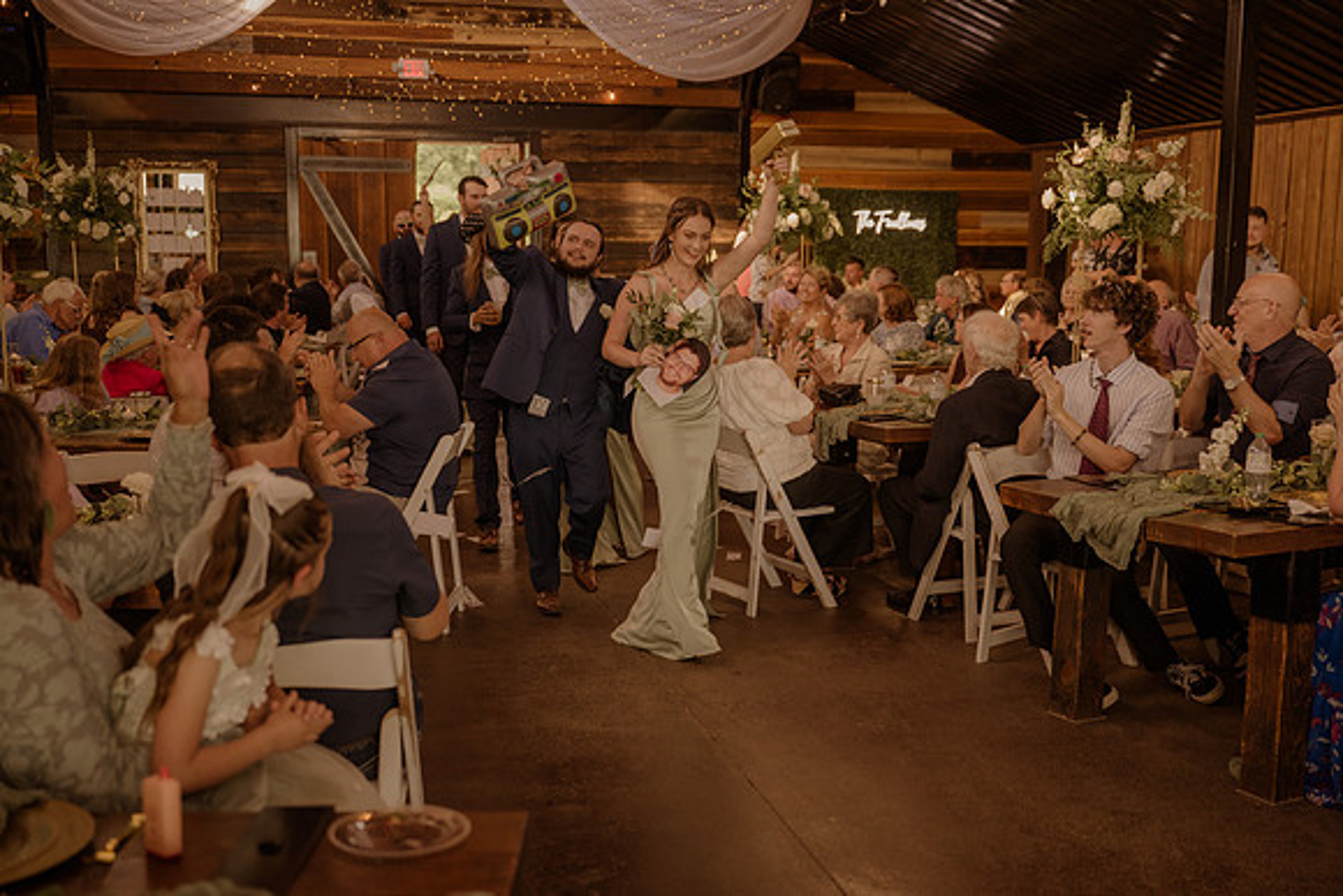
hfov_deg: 50.7
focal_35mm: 38
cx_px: 672
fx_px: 1418
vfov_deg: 35.1
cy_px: 448
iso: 1000
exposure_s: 1/320
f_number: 2.8
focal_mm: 38
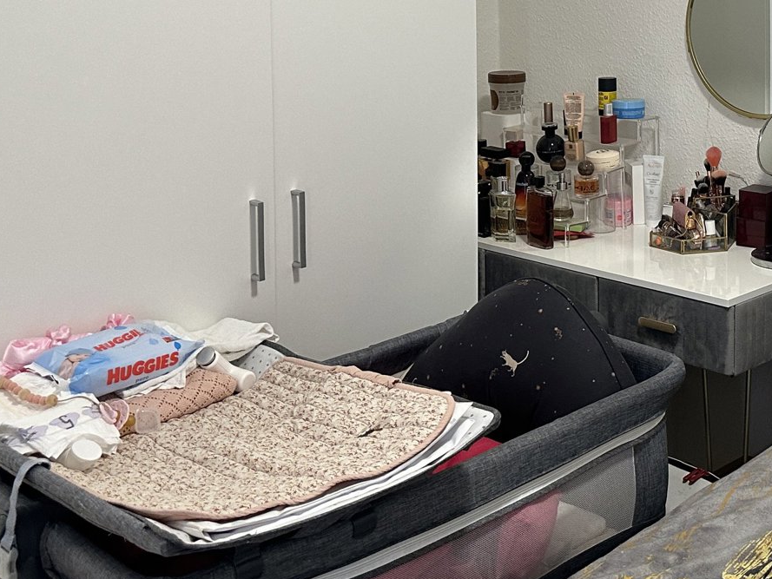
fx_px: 1204
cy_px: 68
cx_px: 676
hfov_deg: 33.9
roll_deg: +0.0
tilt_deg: -5.4
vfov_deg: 26.2
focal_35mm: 54
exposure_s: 1/50
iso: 250
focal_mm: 6.86
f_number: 1.78
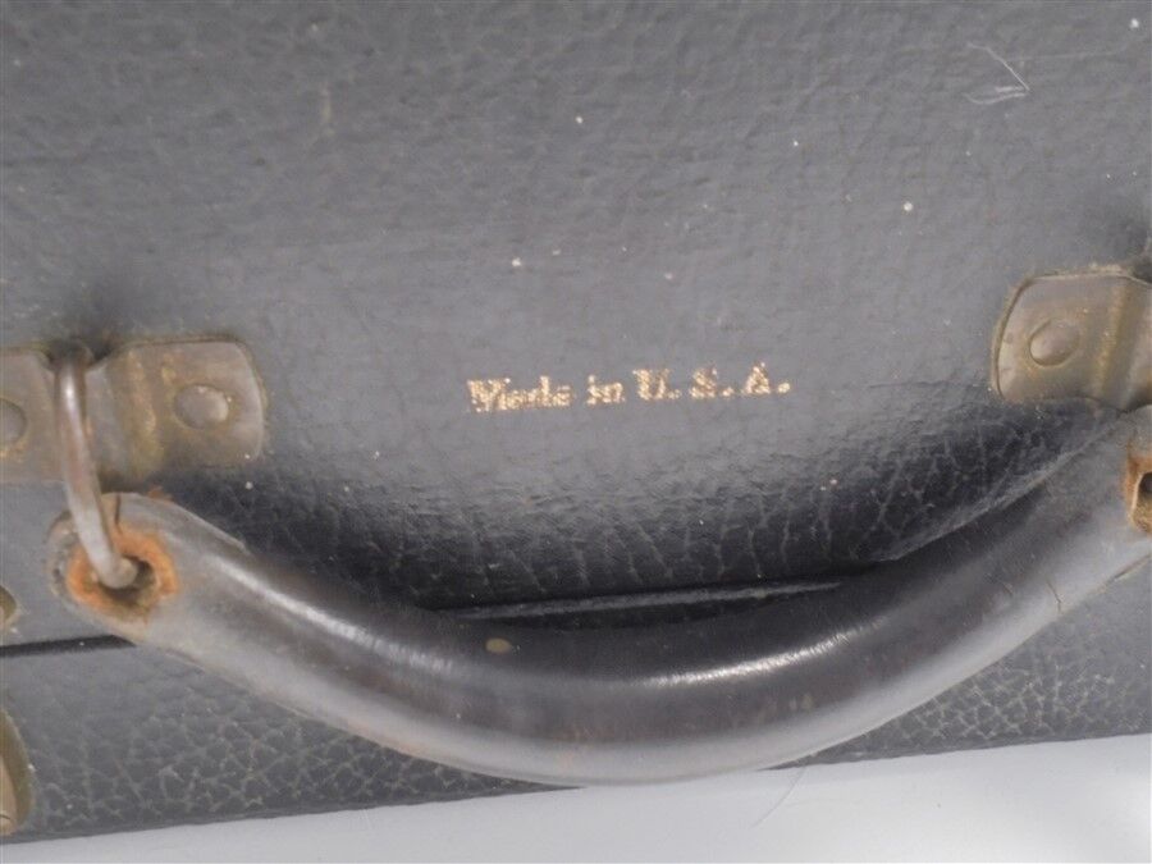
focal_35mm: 38
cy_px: 432
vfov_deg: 37.7
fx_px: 1265
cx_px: 576
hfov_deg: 49.0
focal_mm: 6.9
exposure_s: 1/25
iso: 400
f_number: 4.2
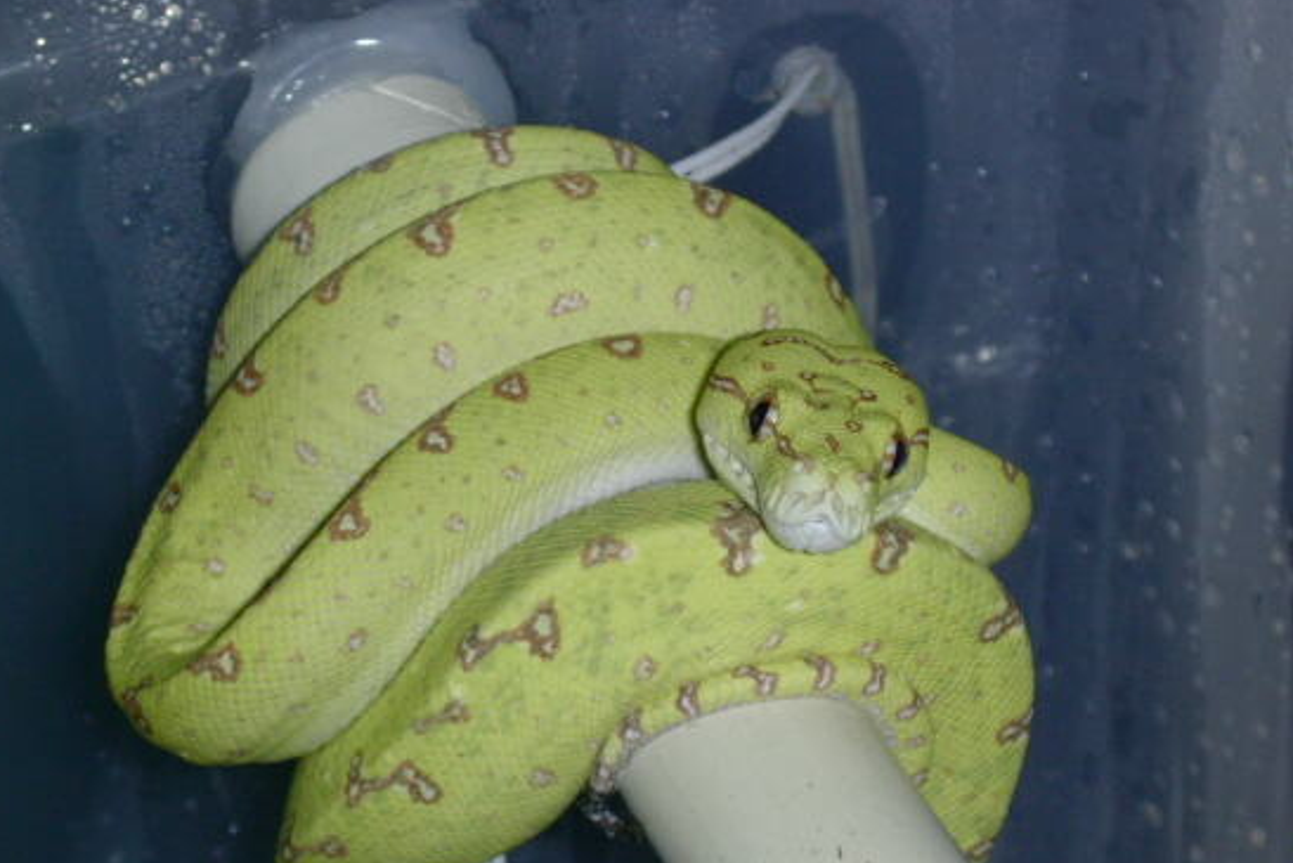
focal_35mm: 129
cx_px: 615
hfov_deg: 15.9
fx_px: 4634
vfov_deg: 10.6
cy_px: 530
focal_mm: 16.1
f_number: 4.7
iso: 70
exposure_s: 1/64
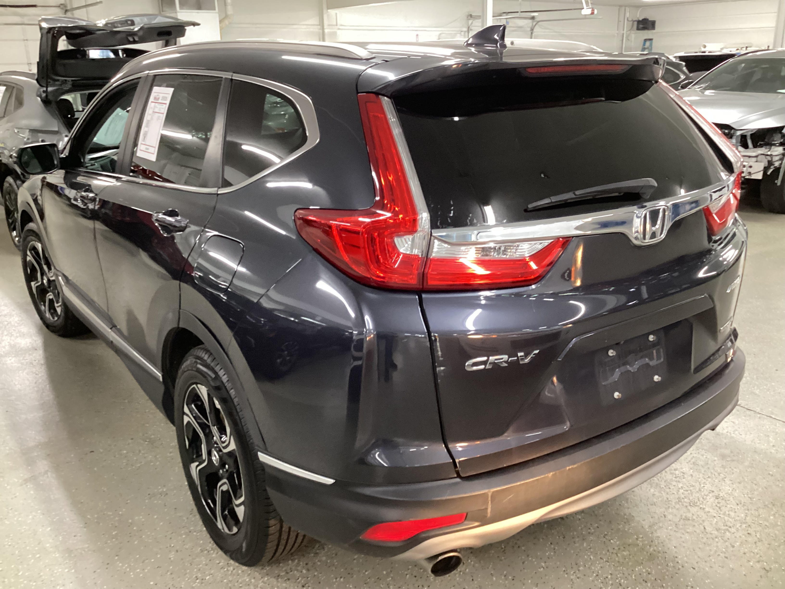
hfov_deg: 58.4
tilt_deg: -18.2
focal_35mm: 31
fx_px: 703
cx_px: 392
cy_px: 294
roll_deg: -0.1
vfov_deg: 45.4
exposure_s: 1/30
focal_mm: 3.3
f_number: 2.4
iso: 400
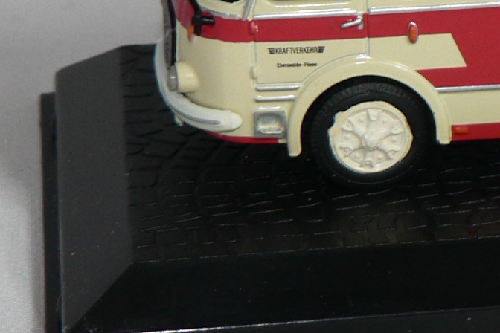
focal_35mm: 313
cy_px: -20
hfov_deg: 6.5
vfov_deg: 4.4
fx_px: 4347
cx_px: 668
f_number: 3.2
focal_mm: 13.1
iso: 80
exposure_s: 1/60
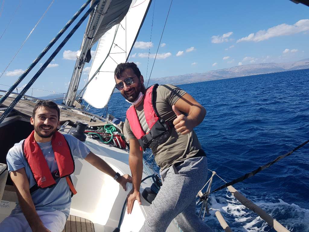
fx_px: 232
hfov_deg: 67.3
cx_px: 154
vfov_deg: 53.1
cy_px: 116
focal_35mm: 26
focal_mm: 4.3
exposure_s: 1/2304
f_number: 1.7
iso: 40
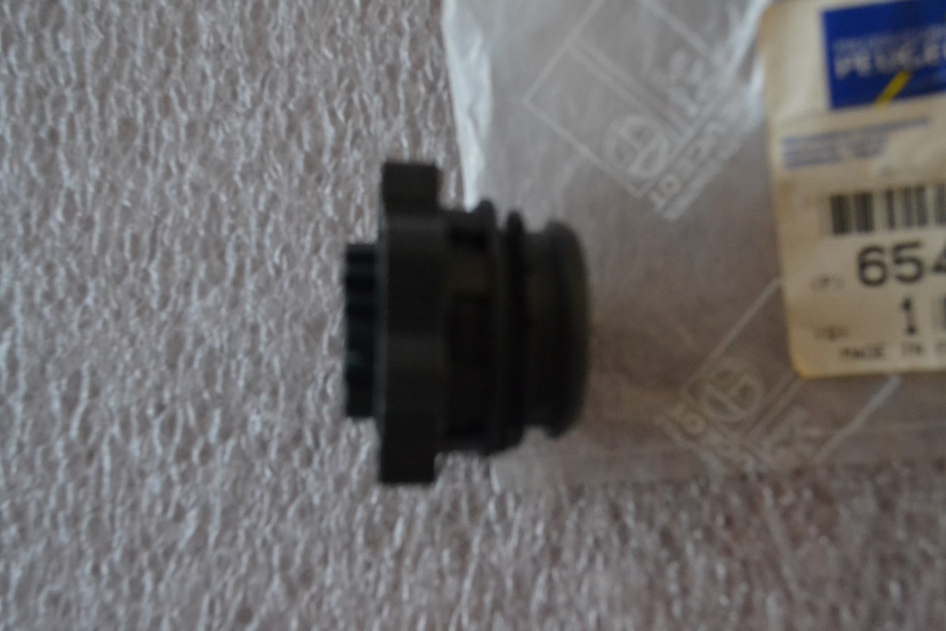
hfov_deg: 41.1
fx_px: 1261
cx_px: 473
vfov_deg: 28.1
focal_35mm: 48
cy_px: 316
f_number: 4.8
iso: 3200
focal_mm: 32
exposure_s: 1/15
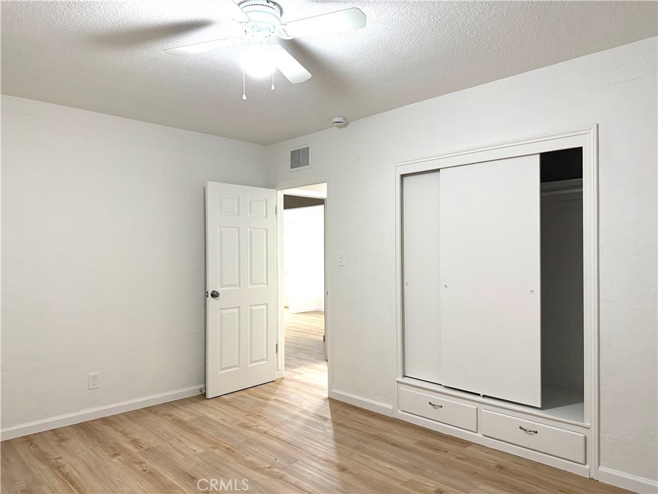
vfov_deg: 56.8
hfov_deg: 71.6
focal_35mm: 24
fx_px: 456
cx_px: 329
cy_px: 247
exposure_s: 1/60
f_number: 1.78
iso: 400
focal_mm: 6.76
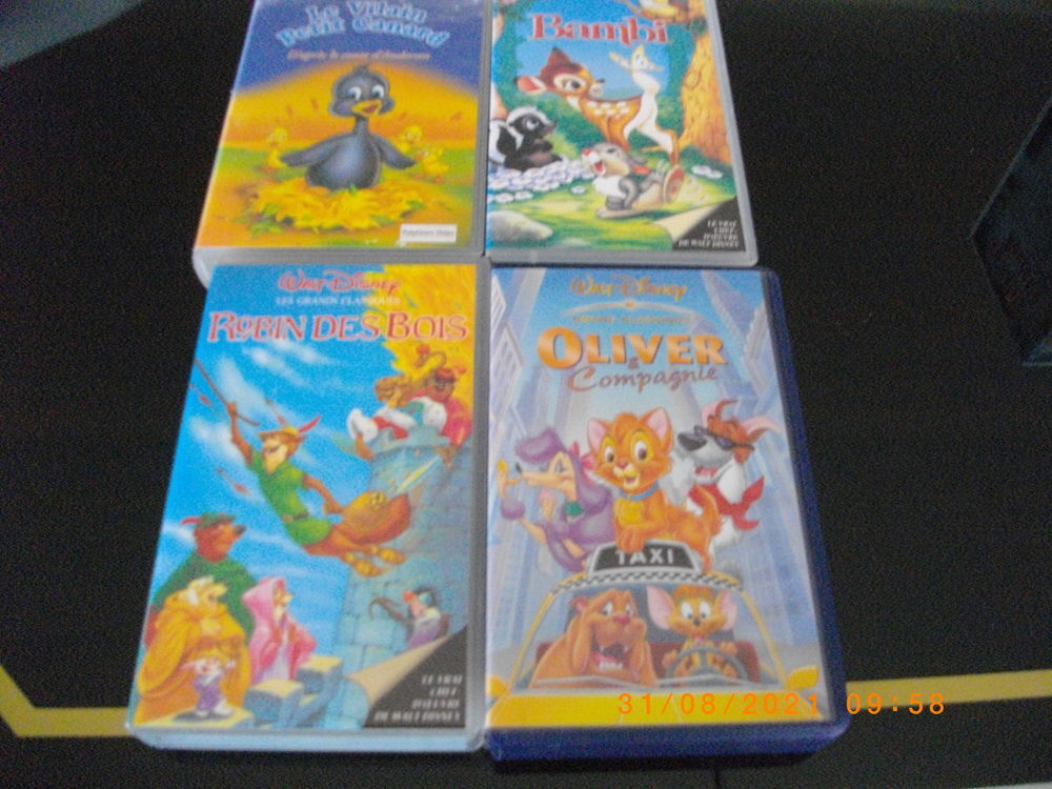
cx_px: 526
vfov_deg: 44.2
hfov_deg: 56.8
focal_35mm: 32
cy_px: 394
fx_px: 972
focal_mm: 5.7
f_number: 2.9
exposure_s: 1/13
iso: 800
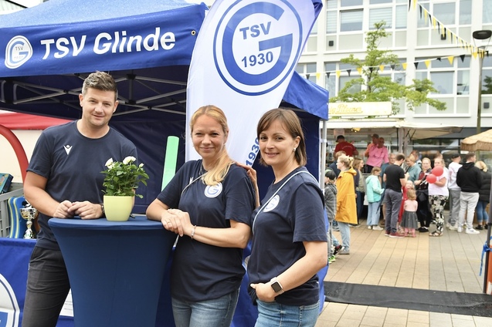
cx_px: 246
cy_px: 164
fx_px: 492
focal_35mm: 36
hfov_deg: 53.2
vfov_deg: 36.8
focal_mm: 24
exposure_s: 1/160
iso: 1250
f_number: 5.6
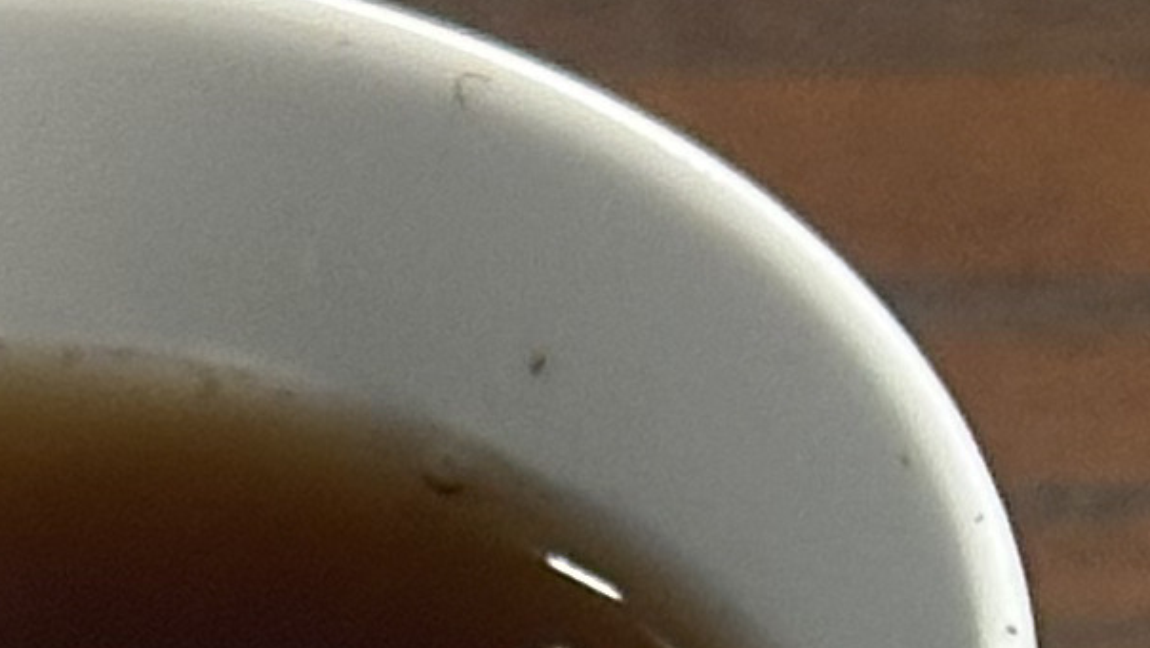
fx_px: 10644
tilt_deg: -52.3
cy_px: 3053
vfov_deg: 3.3
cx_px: 417
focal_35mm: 349
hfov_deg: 6.2
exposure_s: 1/60
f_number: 1.78
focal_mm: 6.86
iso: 160
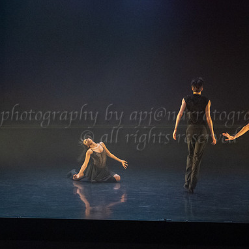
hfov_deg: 17.4
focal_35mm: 100
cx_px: 89
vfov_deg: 17.4
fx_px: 814
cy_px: 142
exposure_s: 1/500
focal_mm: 57
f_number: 3.2
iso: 4000
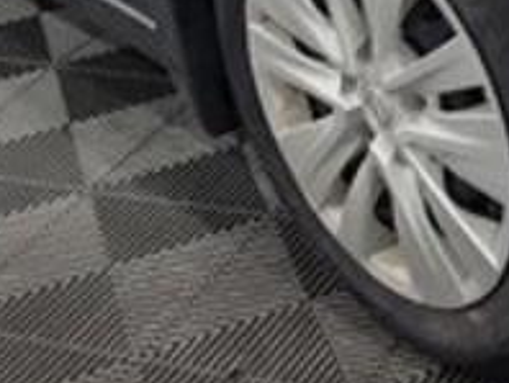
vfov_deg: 11.2
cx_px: 604
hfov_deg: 15.3
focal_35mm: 124
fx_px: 1826
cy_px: -280
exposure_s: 1/59
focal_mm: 6.7
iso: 203
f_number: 1.8
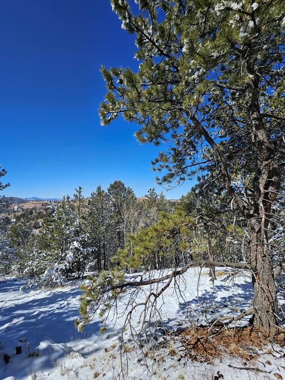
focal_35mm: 14
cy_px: 185
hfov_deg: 85.6
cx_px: 135
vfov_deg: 102.0
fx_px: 154
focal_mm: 1.74
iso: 32
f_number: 2.2
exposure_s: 1/1593
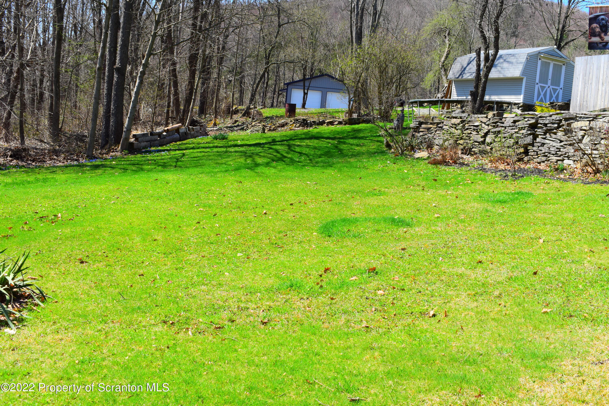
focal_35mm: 40
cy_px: 203
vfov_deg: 33.0
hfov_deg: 47.9
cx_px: 304
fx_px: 685
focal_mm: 27
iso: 200
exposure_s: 1/320
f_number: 9
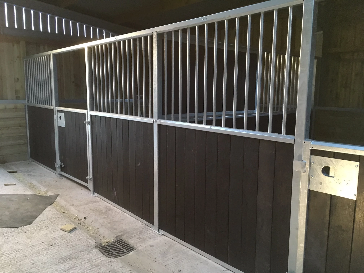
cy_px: 136
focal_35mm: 29
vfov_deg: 48.2
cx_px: 182
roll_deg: -0.2
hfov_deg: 61.7
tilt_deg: -8.6
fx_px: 305
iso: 200
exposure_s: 1/17
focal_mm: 4.15
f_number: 2.2
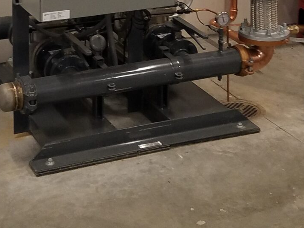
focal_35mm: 93
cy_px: -96
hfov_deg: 21.0
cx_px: 96
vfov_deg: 14.9
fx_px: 817
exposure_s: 1/40
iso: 100
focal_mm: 4.2
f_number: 1.7
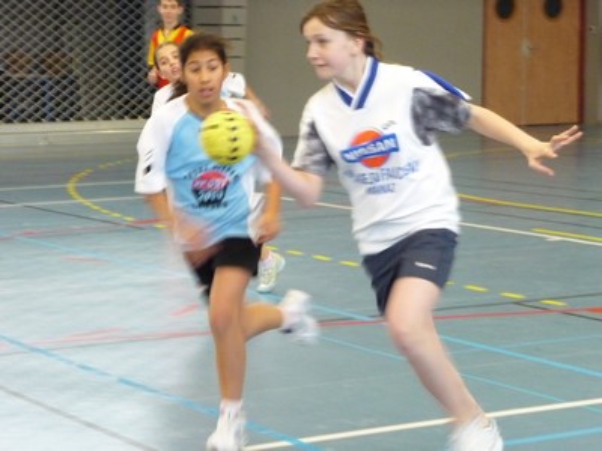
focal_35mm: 112
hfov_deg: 17.6
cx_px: 301
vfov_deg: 13.2
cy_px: 226
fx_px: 1948
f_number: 4.7
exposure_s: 1/60
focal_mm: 19.1
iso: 800
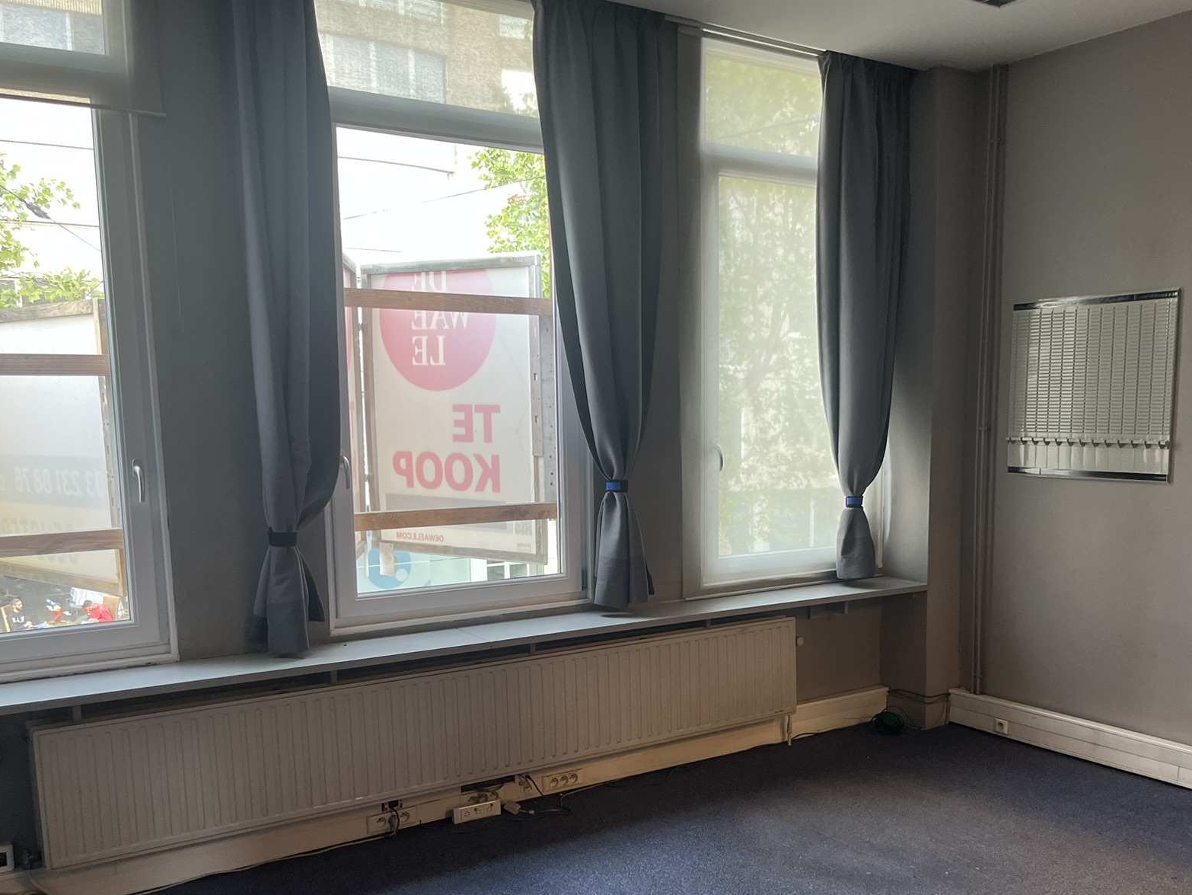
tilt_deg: -9.1
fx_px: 1171
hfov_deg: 53.6
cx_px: 708
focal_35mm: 34
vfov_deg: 41.5
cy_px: 561
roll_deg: +0.6
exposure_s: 1/100
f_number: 1.6
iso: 125
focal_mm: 5.1
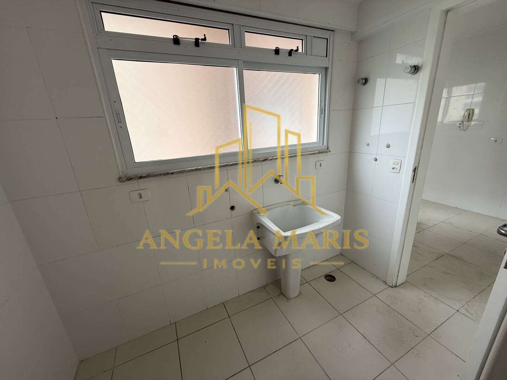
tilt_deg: -17.0
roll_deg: +4.3
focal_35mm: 14
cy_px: 190
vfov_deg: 85.7
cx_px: 254
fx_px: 205
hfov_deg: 102.1
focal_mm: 2.22
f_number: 2.2
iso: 80
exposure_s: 1/99
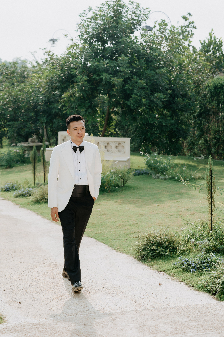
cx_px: 108
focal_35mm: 76
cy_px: 150
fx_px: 709
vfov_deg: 26.6
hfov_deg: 17.9
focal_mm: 68
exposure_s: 1/800
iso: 160
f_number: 4
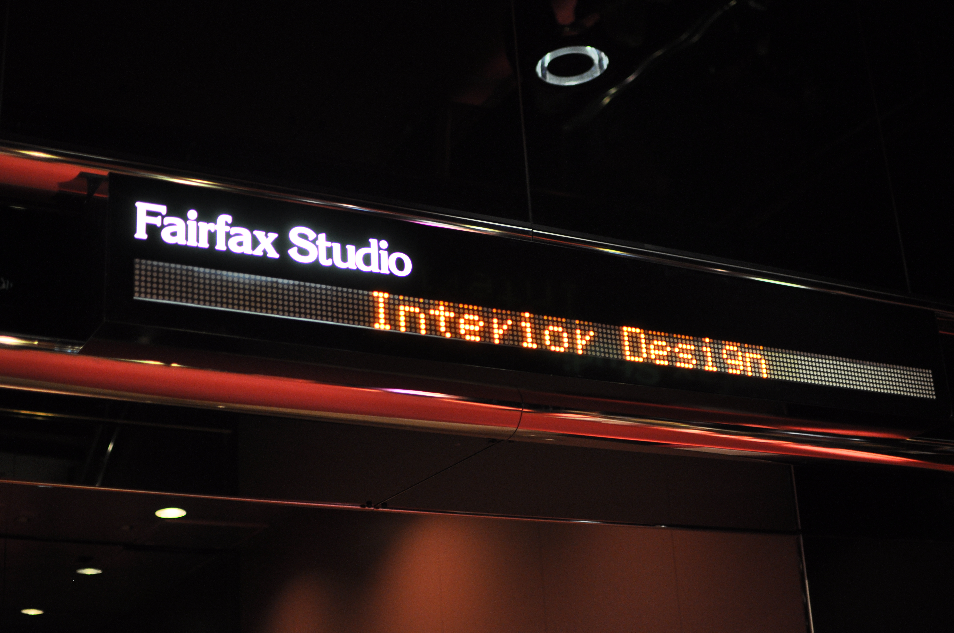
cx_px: 477
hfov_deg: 37.9
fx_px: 1390
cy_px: 316
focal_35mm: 52
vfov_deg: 25.7
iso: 640
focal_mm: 35
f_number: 1.8
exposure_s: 1/25
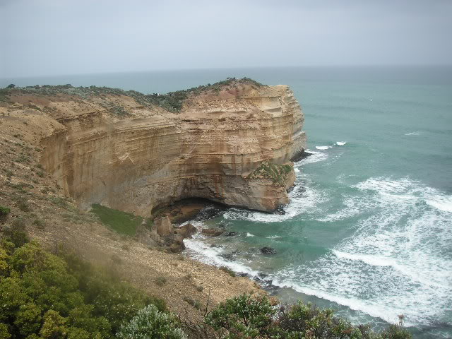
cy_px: 170
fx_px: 496
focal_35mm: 38
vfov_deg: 37.7
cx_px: 226
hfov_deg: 49.0
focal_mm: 6.3
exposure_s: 1/750
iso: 50
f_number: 3.3
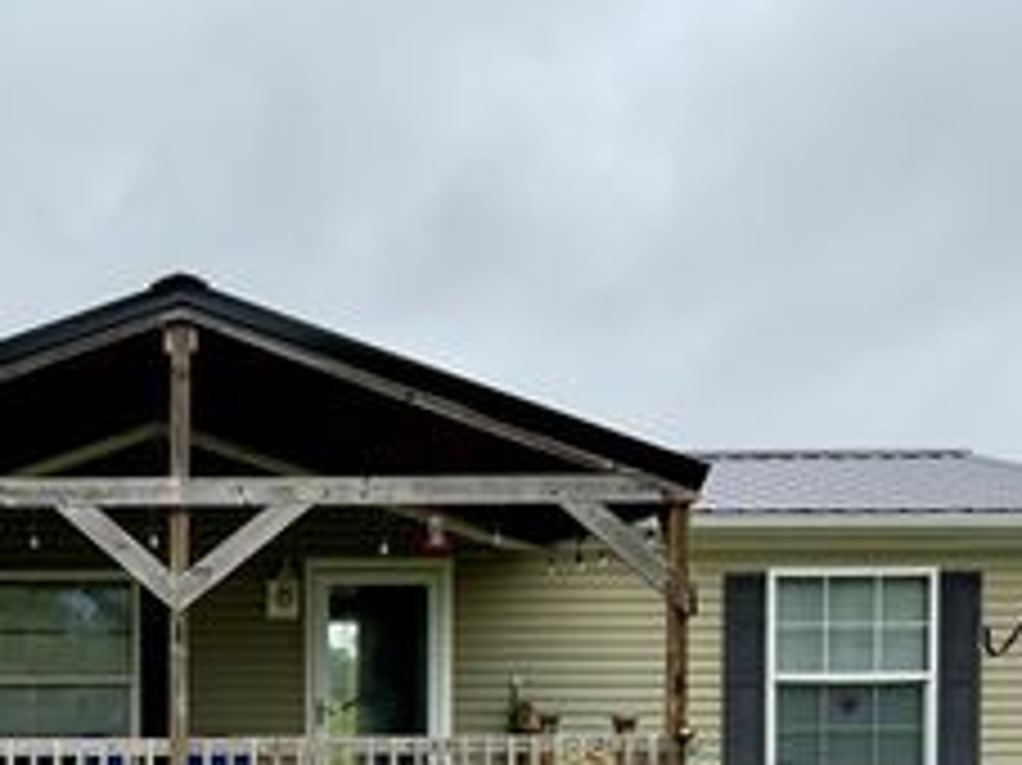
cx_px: 153
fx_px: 1889
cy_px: 785
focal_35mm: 64
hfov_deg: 29.3
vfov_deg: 22.0
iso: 16
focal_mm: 3
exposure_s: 1/869
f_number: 1.8
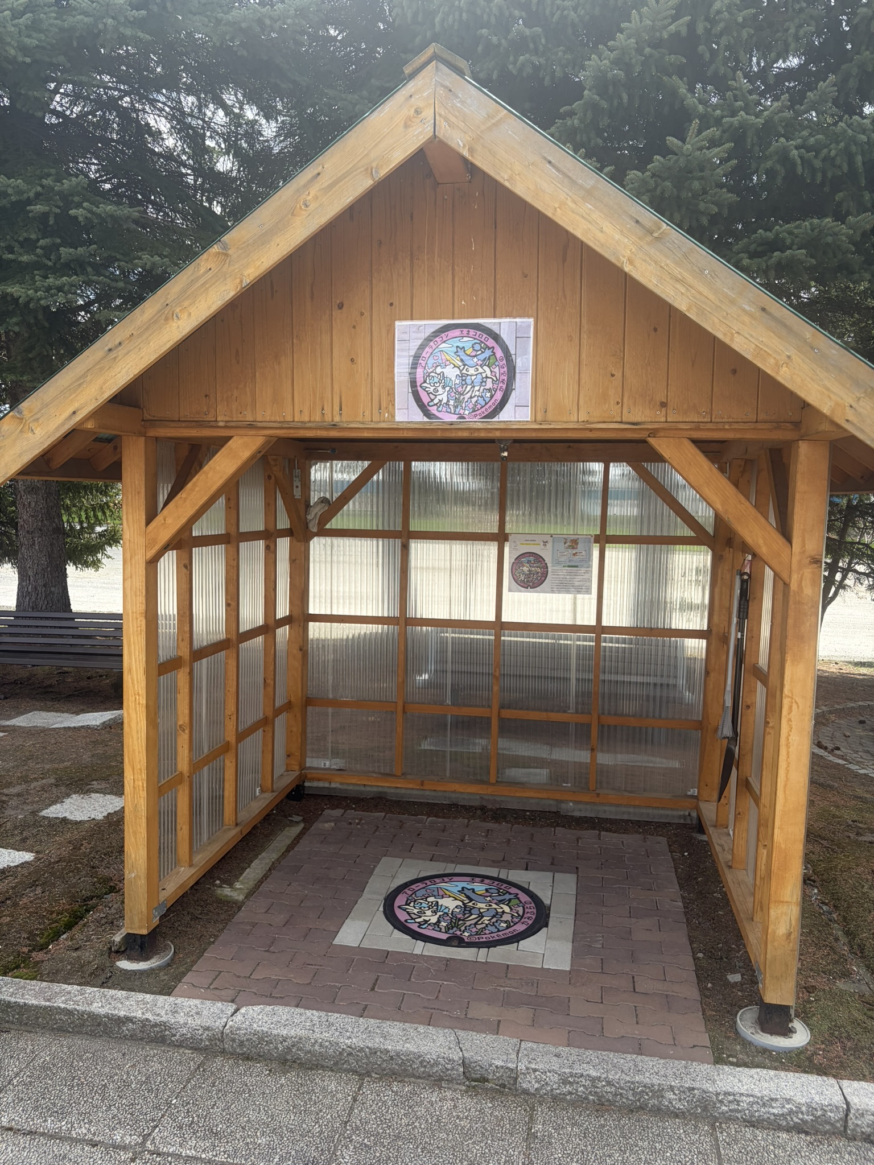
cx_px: 437
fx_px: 875
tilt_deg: -6.0
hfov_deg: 53.1
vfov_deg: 67.3
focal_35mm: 26
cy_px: 582
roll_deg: -1.0
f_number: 1.6
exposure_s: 1/1135
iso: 50
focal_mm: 5.96
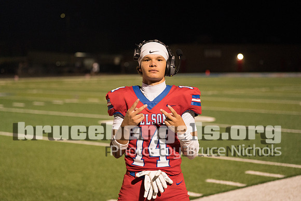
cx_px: 150
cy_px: 100
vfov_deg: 16.9
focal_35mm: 81
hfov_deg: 25.1
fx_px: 677
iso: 8000
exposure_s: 1/1250
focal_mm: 81
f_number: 2.8
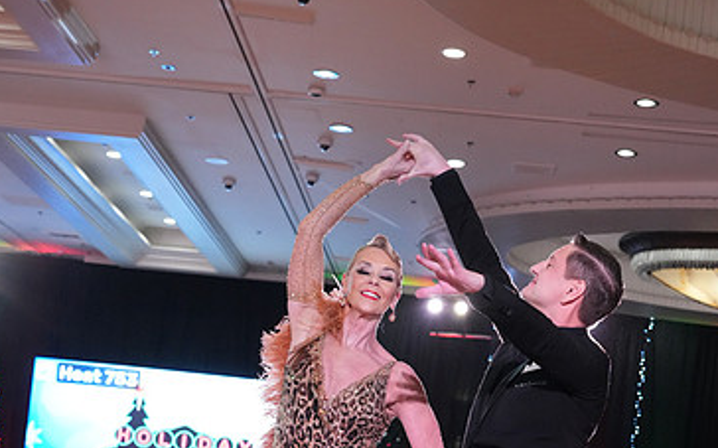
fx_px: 1525
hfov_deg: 26.5
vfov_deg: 16.1
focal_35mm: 78
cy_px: 531
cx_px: 356
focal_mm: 48
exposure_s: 1/320
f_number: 5
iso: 5000
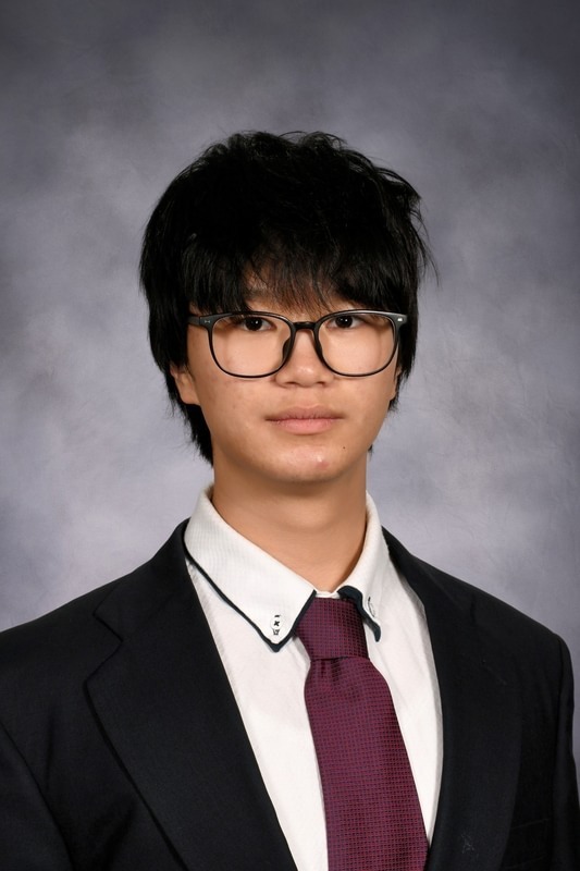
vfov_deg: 26.0
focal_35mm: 78
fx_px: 1886
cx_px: 290
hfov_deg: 17.5
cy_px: 436
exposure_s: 1/200
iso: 200
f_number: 13
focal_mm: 52
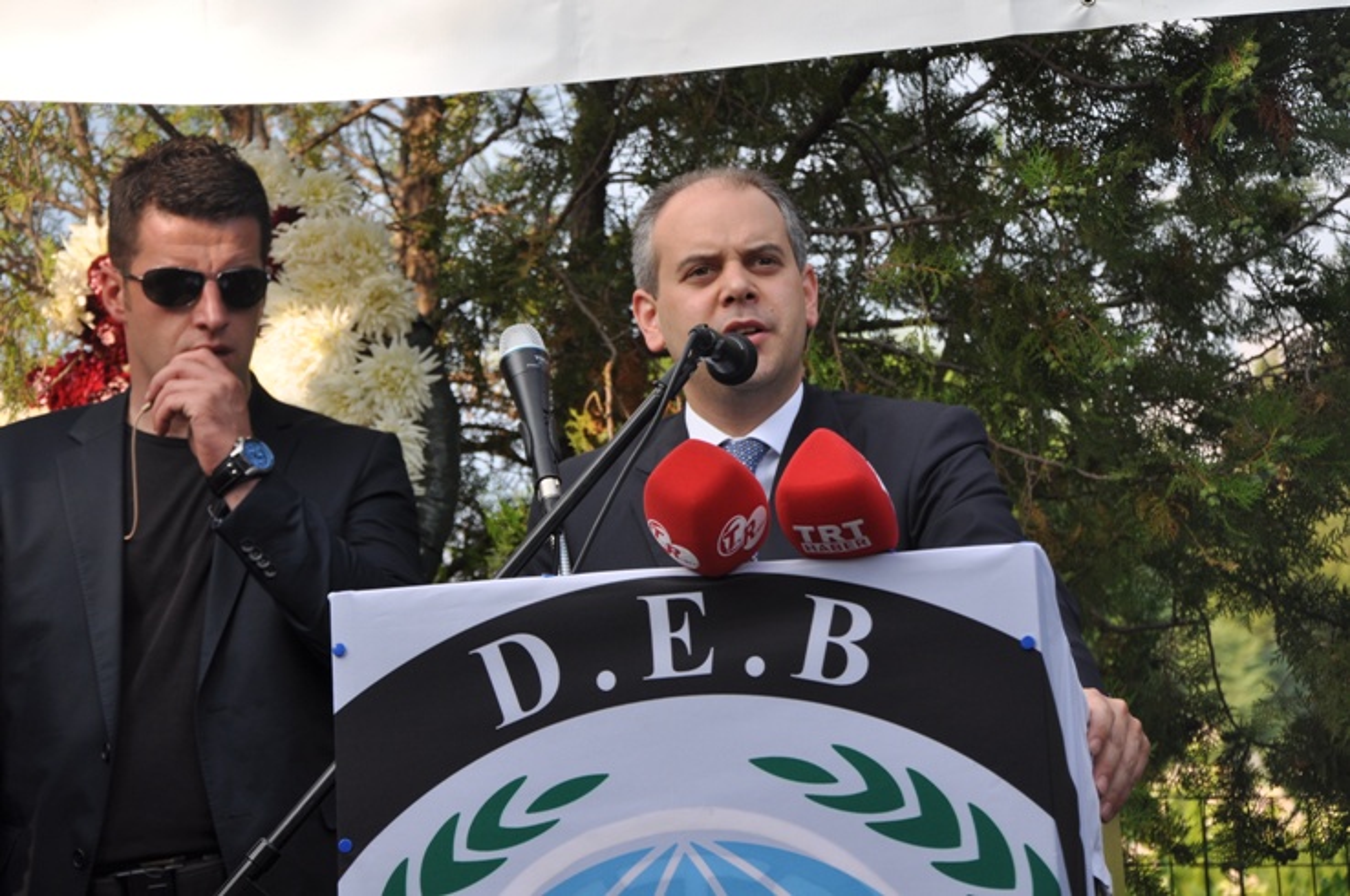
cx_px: 675
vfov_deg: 13.8
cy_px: 448
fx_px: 3708
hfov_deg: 20.6
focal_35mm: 99
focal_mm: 66
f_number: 7.1
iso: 200
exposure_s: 1/200
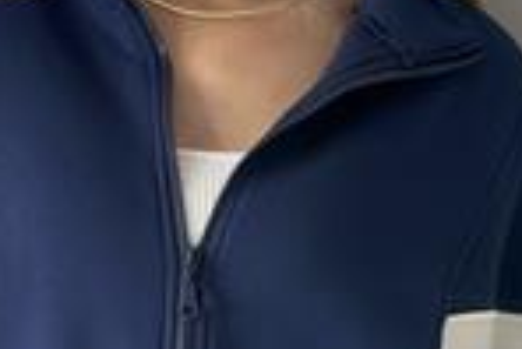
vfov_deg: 7.8
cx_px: 159
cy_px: 307
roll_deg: -0.1
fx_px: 2540
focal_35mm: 175
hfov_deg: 11.7
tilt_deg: -7.7
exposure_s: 1/86
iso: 125
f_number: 1.78
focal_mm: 6.86
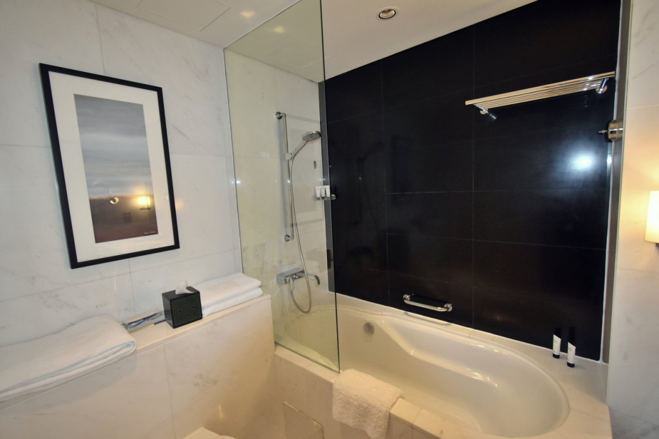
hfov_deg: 100.4
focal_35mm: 15
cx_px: 330
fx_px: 275
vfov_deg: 77.3
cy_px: 220
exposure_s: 1/125
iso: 1250
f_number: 4.5
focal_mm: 10
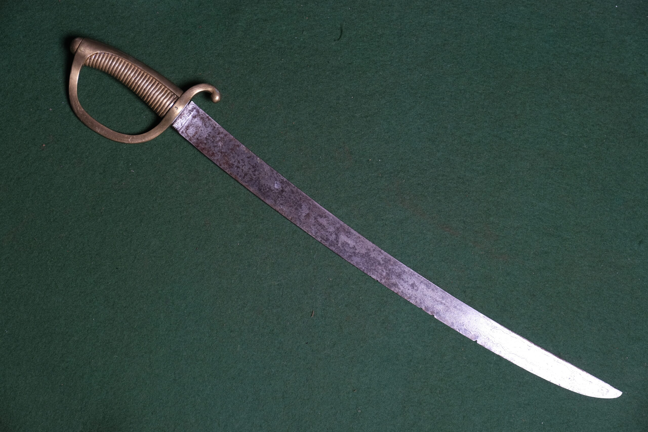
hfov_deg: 24.5
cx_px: 324
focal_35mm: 83
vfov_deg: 16.5
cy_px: 216
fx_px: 1494
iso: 320
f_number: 5
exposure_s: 1/160
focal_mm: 55
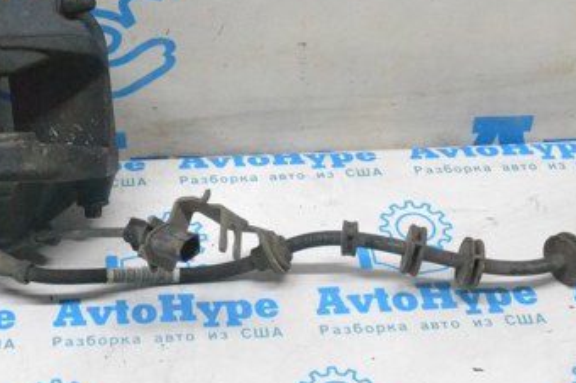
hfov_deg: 25.3
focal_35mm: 79
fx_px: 1263
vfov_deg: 17.1
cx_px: 130
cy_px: 64
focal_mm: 28
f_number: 10
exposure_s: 1/160
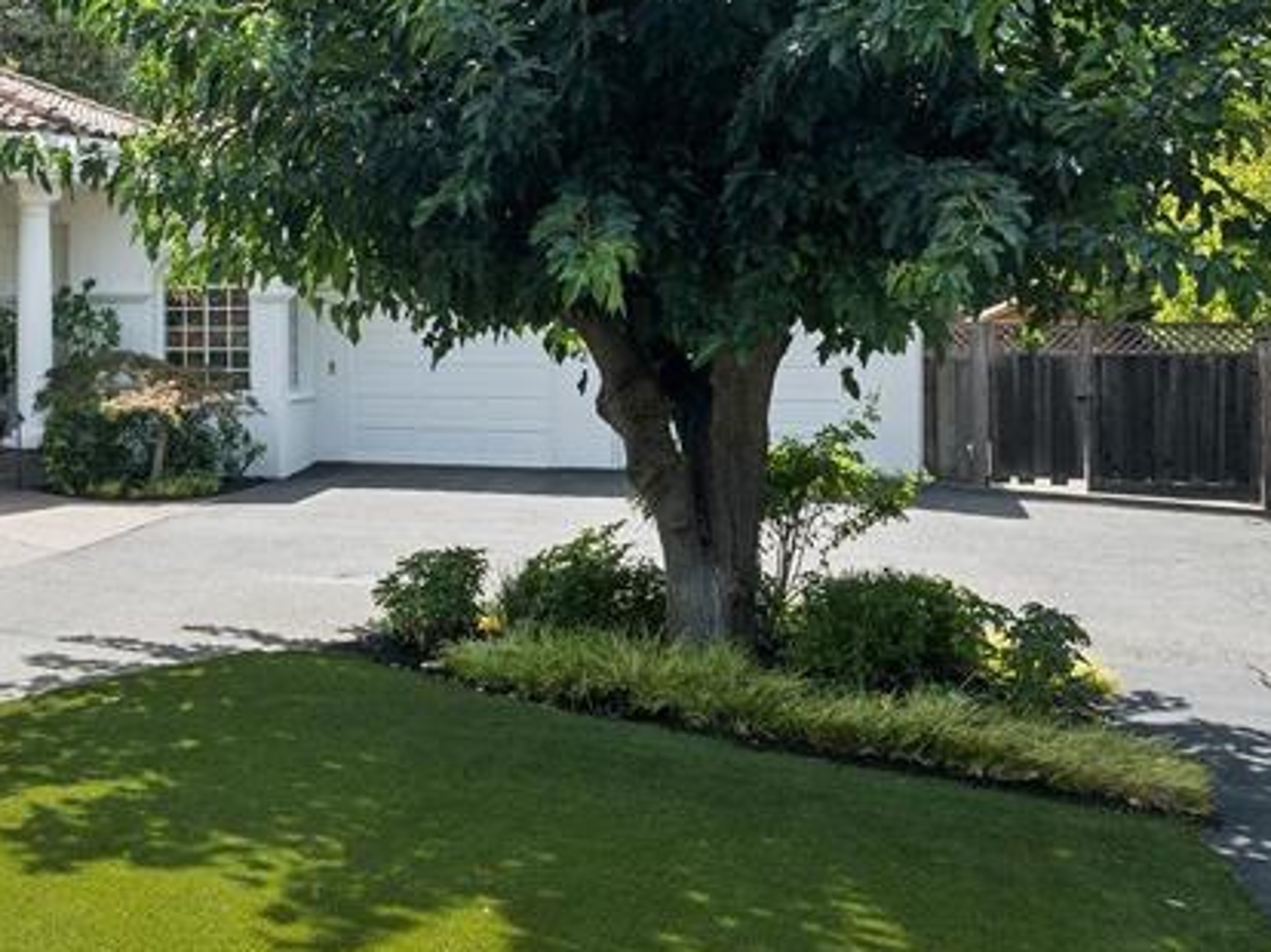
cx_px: -77
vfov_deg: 28.2
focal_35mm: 51
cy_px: 290
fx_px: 1878
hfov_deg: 33.3
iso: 400
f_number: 22
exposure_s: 1/80
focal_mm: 21.5
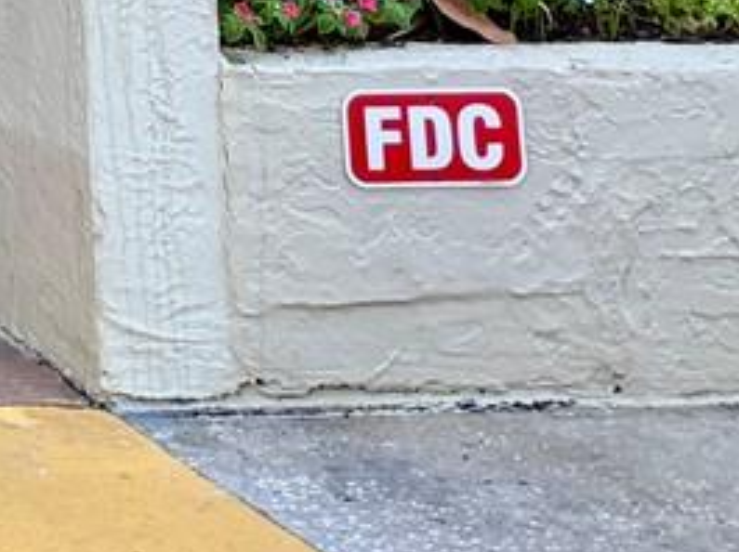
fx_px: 3091
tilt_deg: +7.2
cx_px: -1258
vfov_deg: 8.8
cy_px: -972
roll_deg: -0.5
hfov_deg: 10.7
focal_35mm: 145
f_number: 1.78
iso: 80
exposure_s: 1/943
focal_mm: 6.76
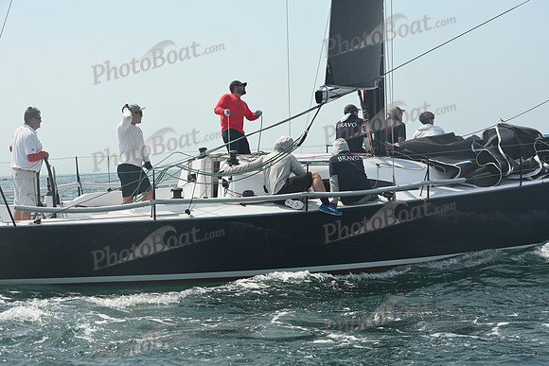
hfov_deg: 24.8
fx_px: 1251
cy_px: 183
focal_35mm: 82
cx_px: 274
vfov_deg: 16.7
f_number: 8
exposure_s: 1/1250
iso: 320
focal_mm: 82
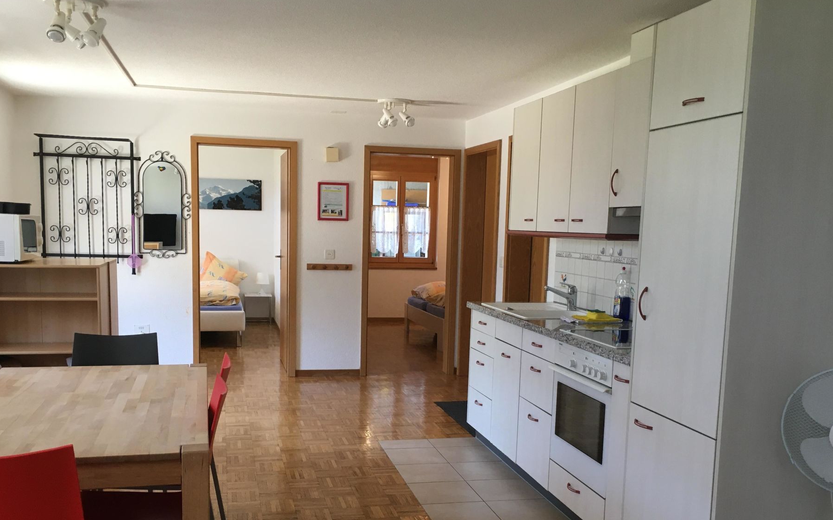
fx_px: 794
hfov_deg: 55.3
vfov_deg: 36.1
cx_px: 401
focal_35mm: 35
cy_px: 328
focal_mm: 4.15
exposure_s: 1/33
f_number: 2.2
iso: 100
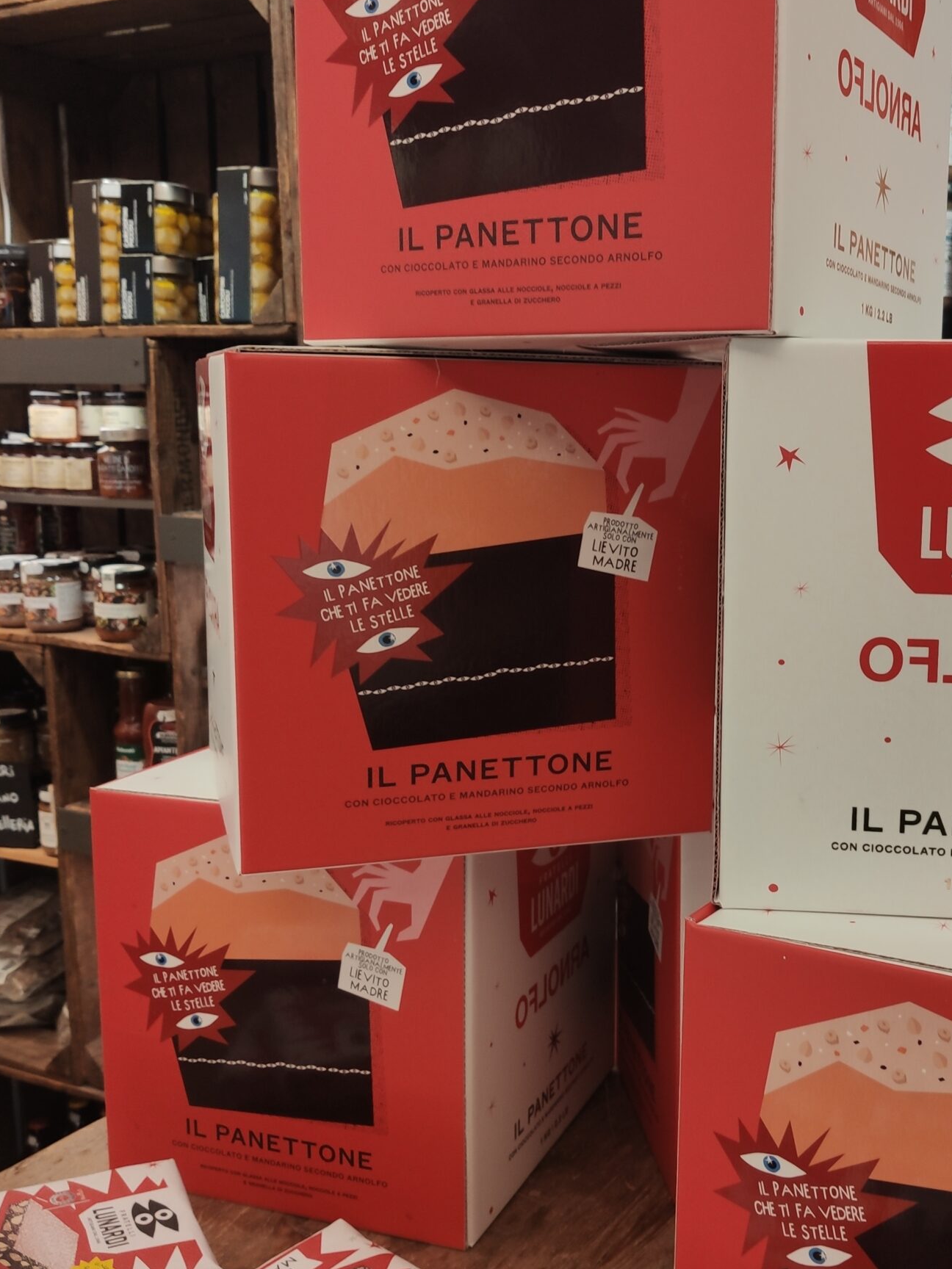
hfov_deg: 35.4
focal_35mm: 40
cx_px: 679
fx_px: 1467
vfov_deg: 46.8
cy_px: 659
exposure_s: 1/50
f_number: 1.75
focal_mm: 4.75
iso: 301
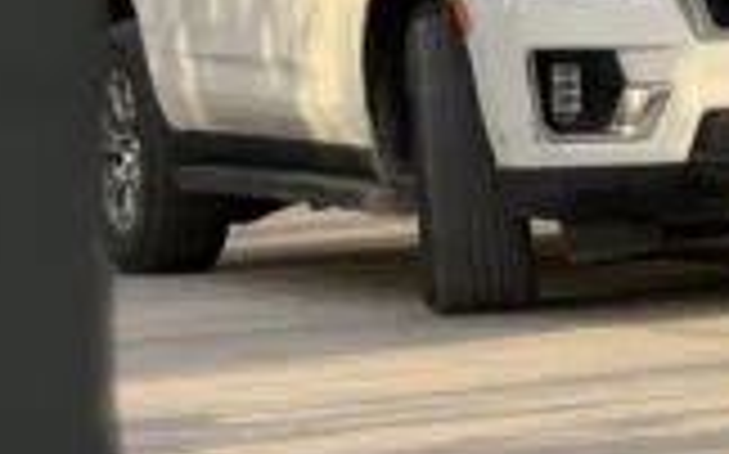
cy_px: -58
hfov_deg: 6.7
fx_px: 6234
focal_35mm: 314
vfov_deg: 4.2
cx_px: 603
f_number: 2.8
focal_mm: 15.66
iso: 50
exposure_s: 1/197
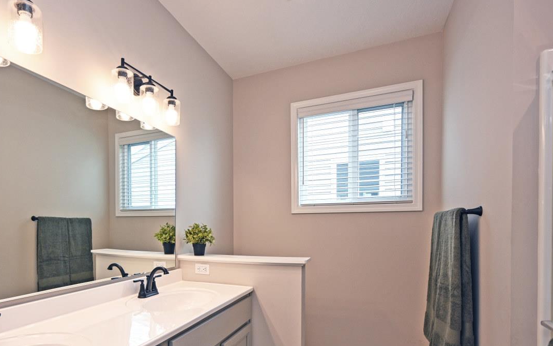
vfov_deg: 58.4
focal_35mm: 20
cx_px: 216
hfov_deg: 83.8
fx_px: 301
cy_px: 230
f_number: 5
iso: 200
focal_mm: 14
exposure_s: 1/80
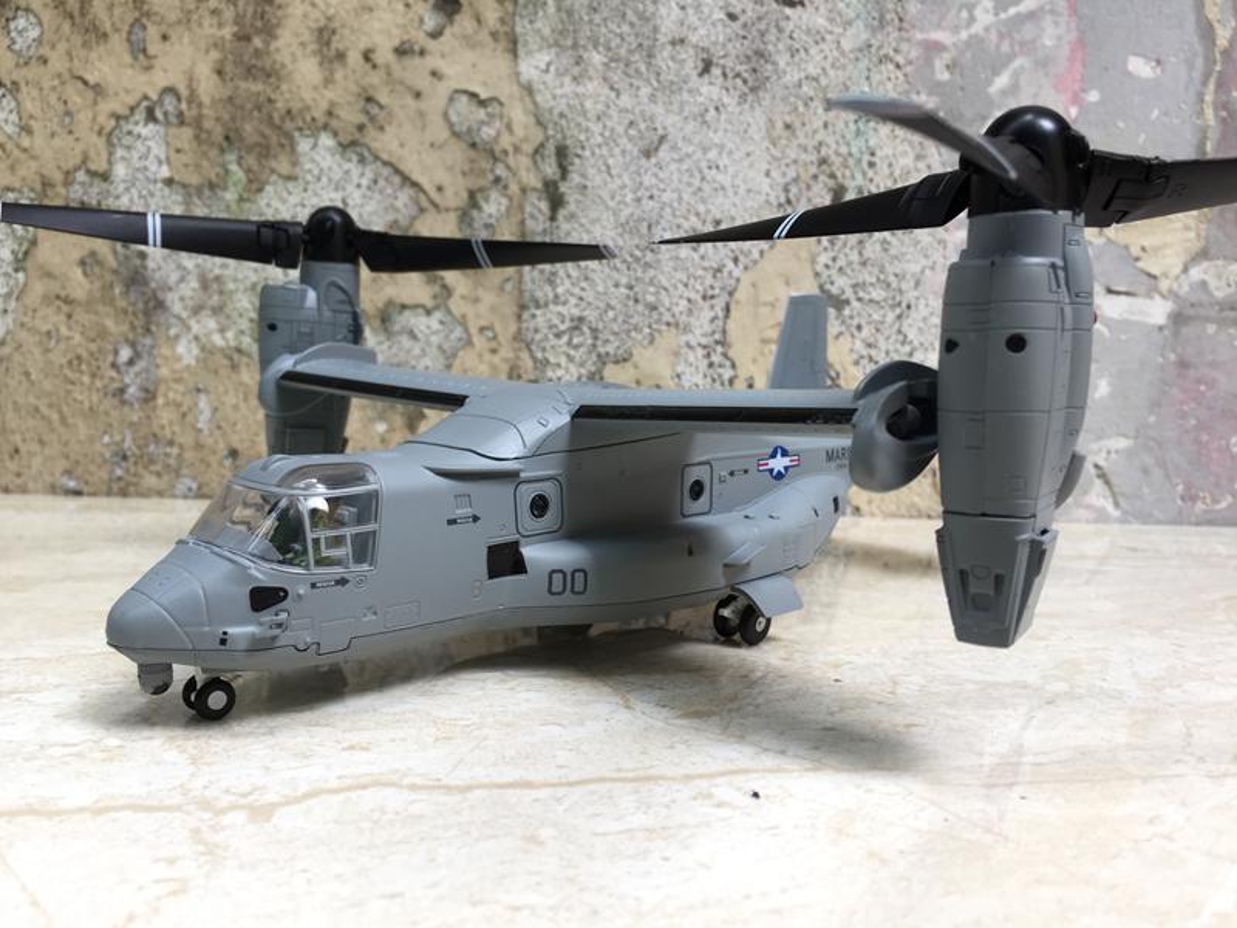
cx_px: 618
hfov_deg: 61.7
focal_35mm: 29
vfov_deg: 48.2
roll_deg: -2.1
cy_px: 464
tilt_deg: -6.9
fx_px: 1036
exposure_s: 1/138
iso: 32
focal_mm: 4.15
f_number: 2.2
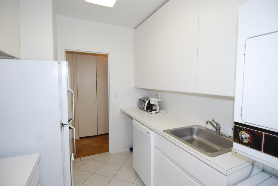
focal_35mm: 18
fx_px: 139
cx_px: 139
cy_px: 93
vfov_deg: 67.5
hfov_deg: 89.9
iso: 200
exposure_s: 1/80
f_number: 5
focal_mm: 12
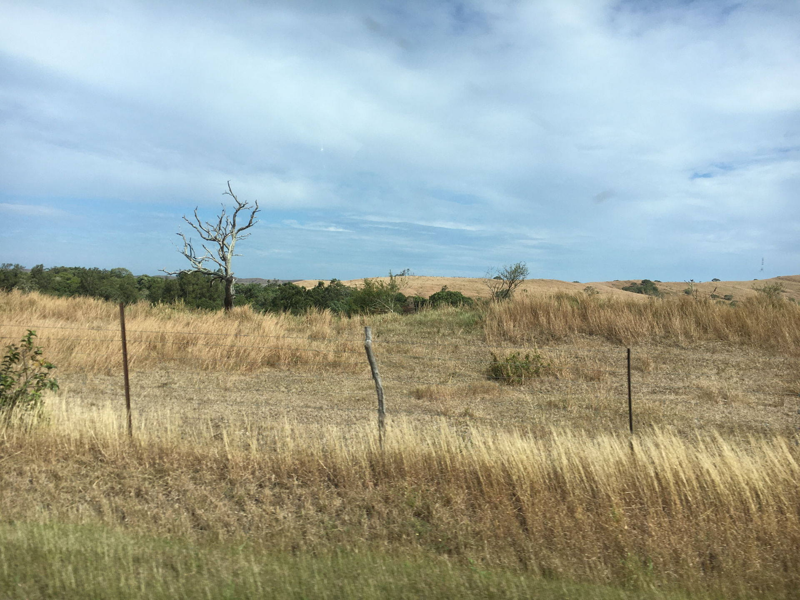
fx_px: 670
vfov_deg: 48.2
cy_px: 300
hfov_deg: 61.7
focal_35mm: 29
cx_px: 400
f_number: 2.2
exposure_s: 1/2024
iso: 25
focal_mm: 4.15
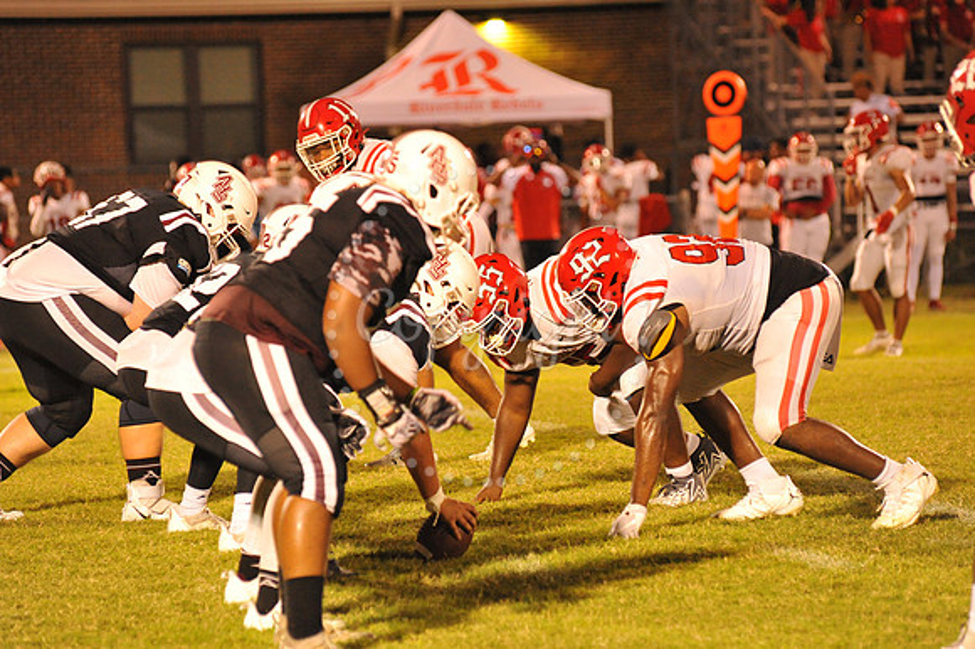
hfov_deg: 10.3
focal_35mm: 200
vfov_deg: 6.9
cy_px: 324
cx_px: 488
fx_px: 5413
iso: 5000
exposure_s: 1/160
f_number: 5
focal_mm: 200
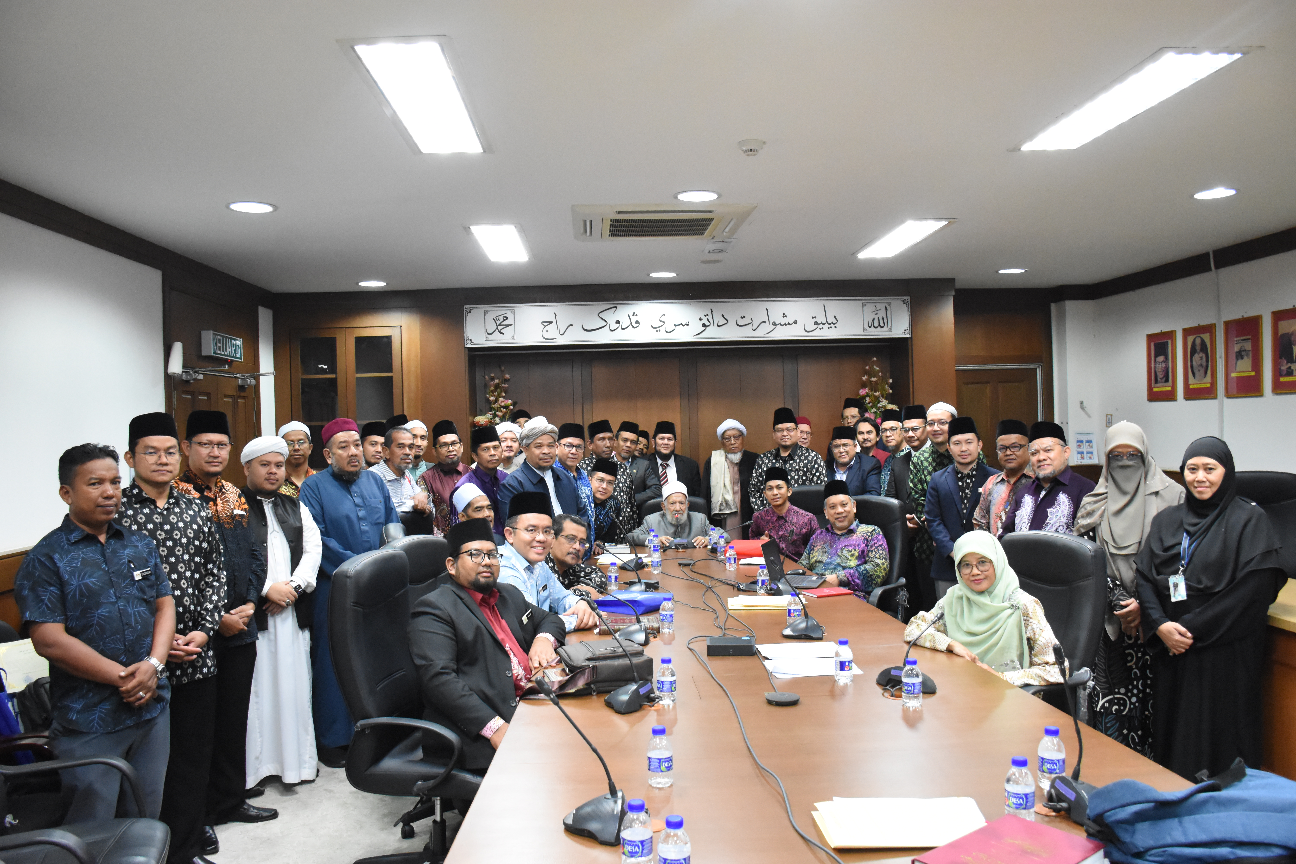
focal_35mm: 27
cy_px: 432
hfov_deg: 67.4
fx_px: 972
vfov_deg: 47.9
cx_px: 648
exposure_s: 1/160
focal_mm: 18
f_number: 5.6
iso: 5000
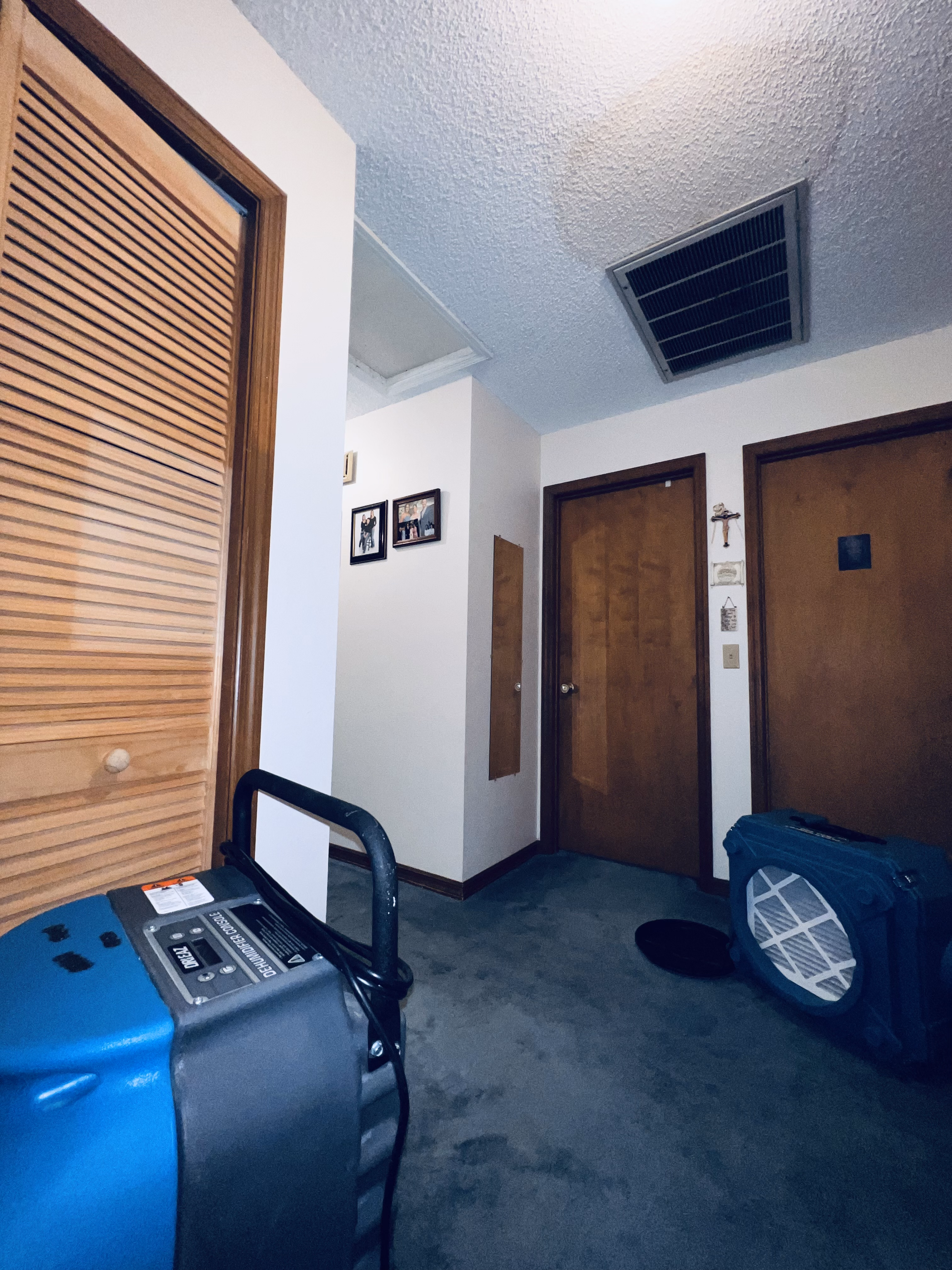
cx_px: 476
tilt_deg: +4.6
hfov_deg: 89.9
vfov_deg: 106.2
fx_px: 477
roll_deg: -1.2
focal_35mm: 13
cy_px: 635
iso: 80
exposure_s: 1/60
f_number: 1.8
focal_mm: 1.57
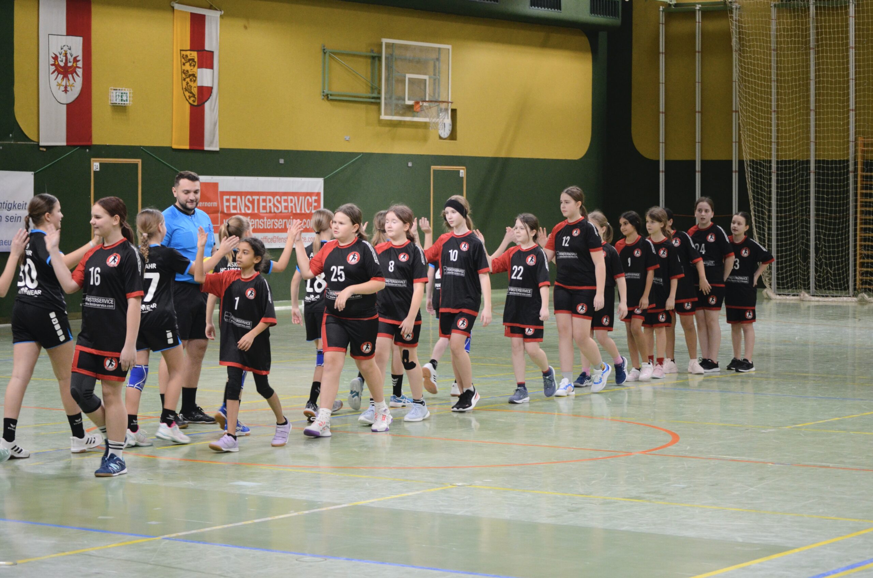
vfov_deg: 15.1
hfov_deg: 22.7
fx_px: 2178
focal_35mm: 90
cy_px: 289
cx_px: 436
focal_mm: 60
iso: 1600
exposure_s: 1/200
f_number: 4.2
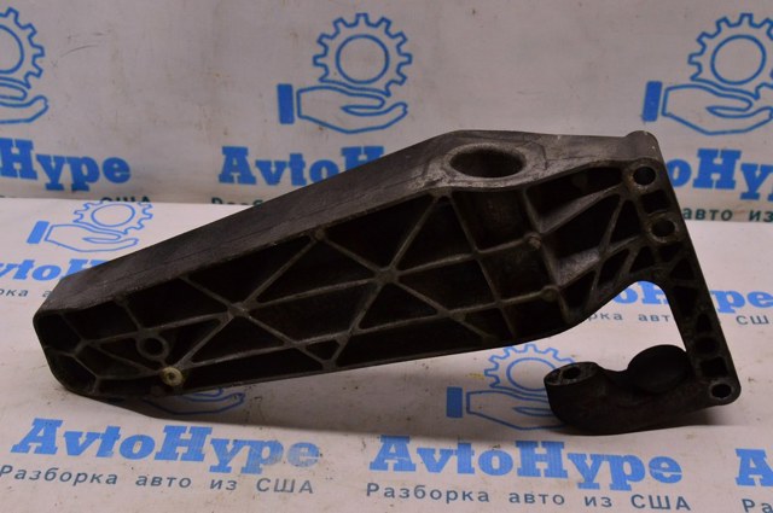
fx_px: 1029
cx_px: 386
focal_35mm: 48
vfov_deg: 28.0
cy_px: 256
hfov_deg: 41.2
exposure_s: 1/160
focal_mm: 32
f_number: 8
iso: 1600
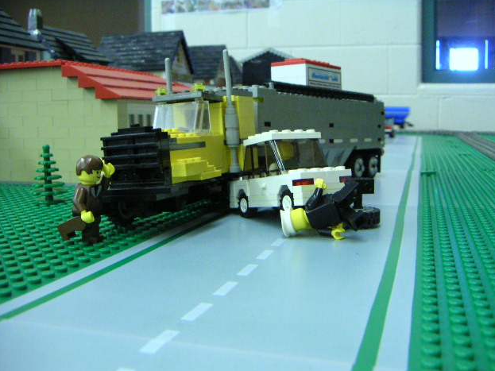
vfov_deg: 37.7
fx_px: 543
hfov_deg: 49.0
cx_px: 252
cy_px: 184
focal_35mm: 38
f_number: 2.8
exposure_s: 1/20
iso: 400
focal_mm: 4.8
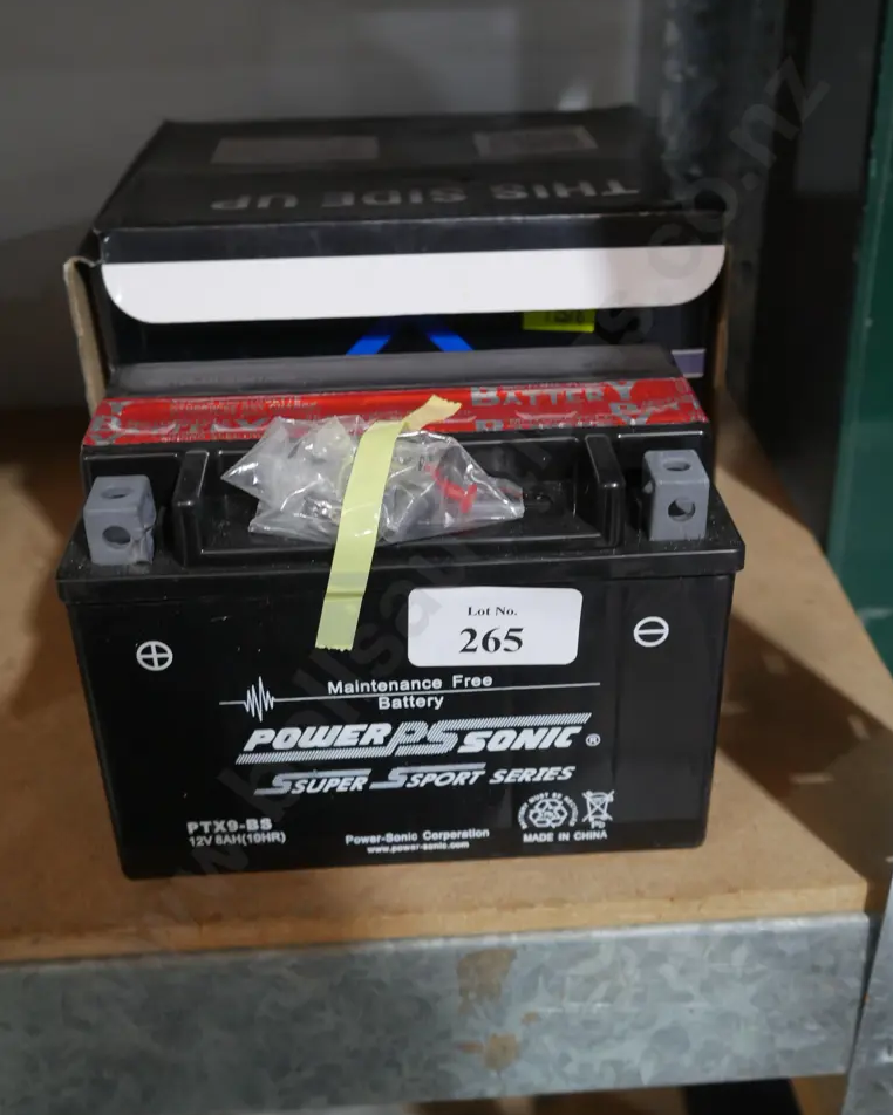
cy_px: 550
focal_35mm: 42
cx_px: 449
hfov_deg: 35.7
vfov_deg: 43.8
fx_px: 1387
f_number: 4.4
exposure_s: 1/60
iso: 1250
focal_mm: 20
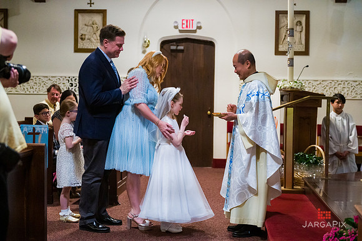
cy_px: 120
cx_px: 181
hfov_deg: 33.4
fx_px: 603
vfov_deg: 22.6
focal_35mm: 60
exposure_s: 1/400
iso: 6400
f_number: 3.2
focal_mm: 60
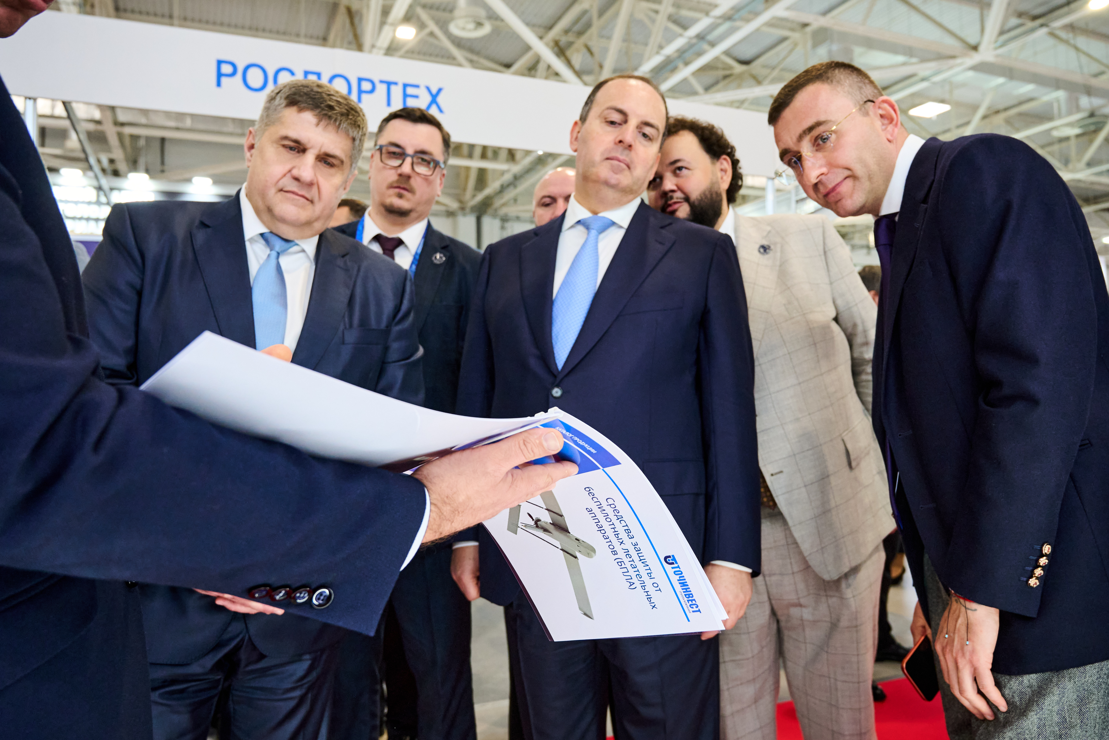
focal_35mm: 27
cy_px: 370
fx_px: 832
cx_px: 554
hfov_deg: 67.4
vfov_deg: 47.9
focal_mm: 27
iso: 3200
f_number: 5
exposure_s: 1/200
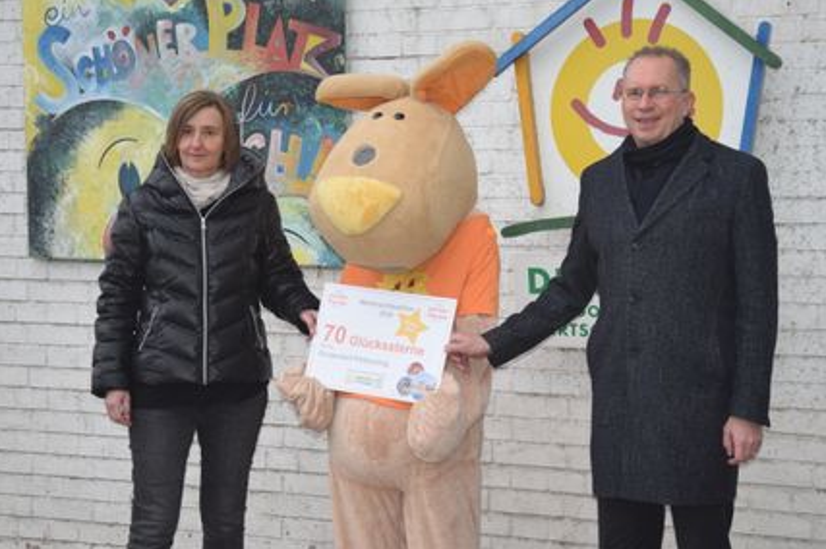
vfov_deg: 18.9
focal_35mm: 72
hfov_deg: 28.0
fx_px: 1651
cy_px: 295
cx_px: 487
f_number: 5.6
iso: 800
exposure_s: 1/125
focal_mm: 40
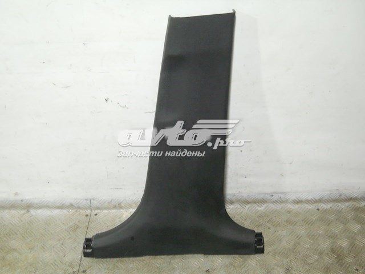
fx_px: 432
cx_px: 182
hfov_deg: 45.8
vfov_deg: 35.1
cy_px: 137
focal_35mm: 41
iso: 250
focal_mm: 6.72
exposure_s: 1/30
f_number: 3.1
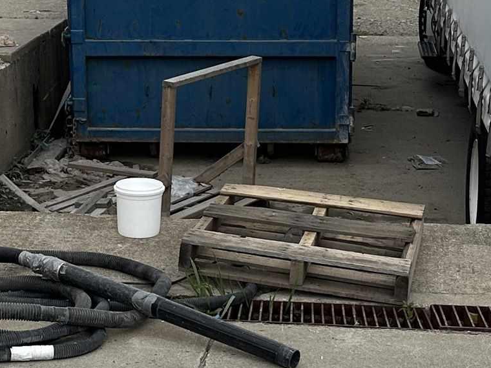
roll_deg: -2.1
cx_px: 174
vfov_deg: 15.2
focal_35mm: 97
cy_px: 154
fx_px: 1376
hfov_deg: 20.2
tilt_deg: -9.5
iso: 80
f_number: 1.78
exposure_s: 1/4184
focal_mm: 6.86
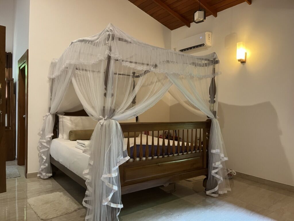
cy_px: 110
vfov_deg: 53.1
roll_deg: -1.2
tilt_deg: -1.3
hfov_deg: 67.3
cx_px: 147
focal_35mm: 26
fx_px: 221
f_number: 1.6
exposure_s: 1/50
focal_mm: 5.1
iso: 400
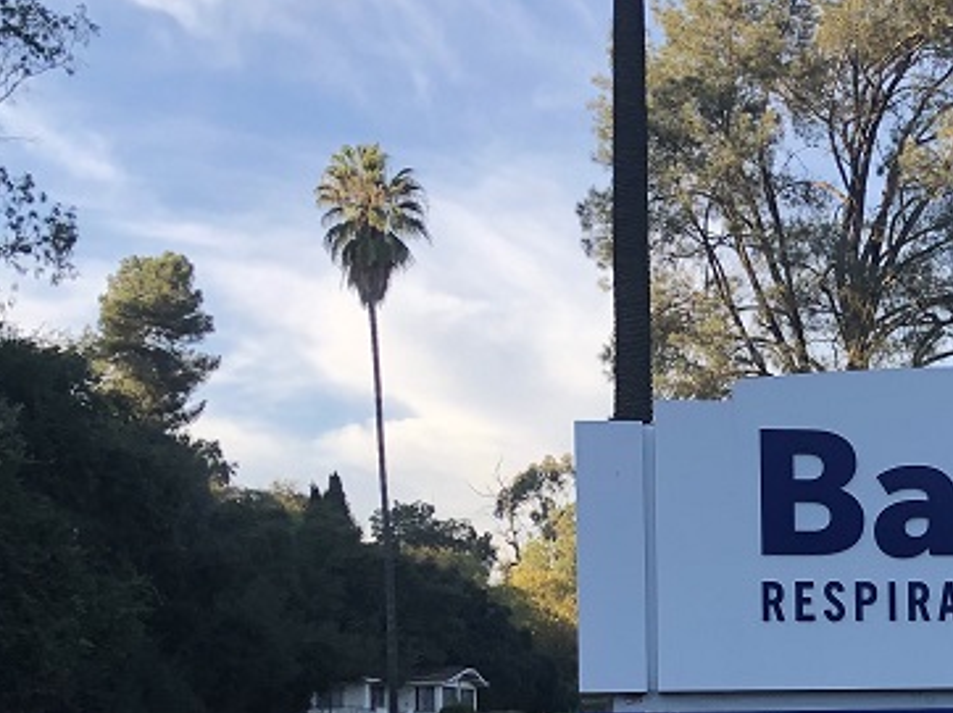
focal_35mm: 78
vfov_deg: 18.4
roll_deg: +1.2
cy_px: 697
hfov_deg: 23.2
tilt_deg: +0.2
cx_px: 1100
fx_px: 2146
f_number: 1.8
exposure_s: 1/467
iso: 20
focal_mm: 3.99
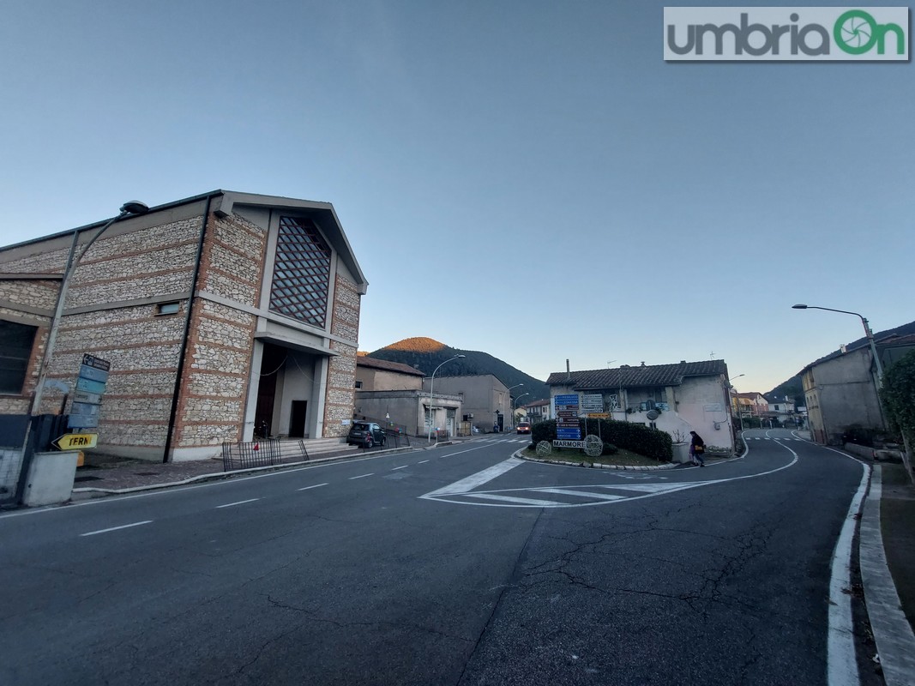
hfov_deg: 106.2
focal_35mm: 13
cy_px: 343
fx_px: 344
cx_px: 458
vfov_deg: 89.9
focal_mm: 1.74
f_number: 2.2
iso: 50
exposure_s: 1/241
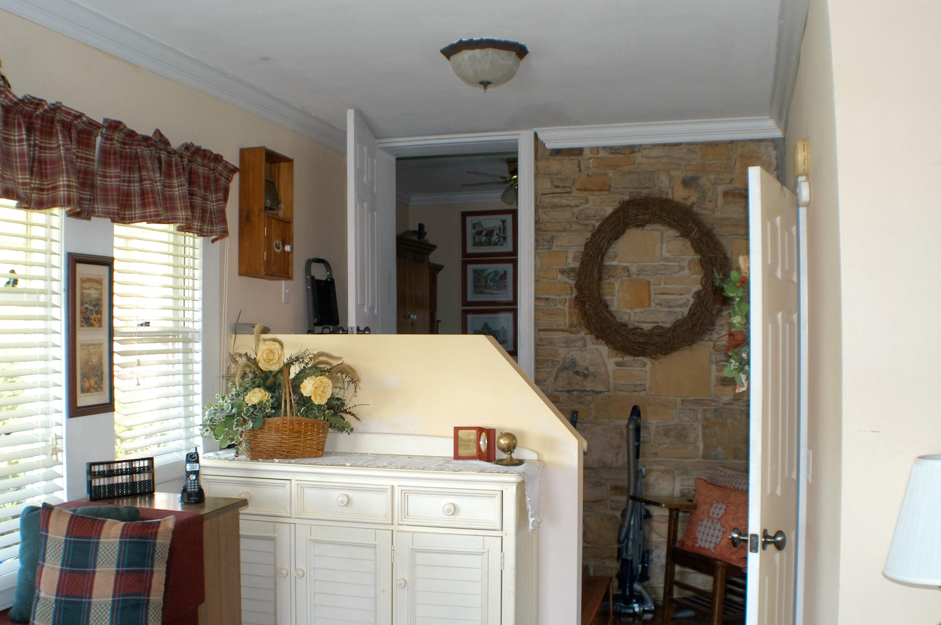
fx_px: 1214
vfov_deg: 28.9
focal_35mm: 46
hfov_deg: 42.4
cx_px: 470
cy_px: 312
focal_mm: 31
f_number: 4.5
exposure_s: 1/60
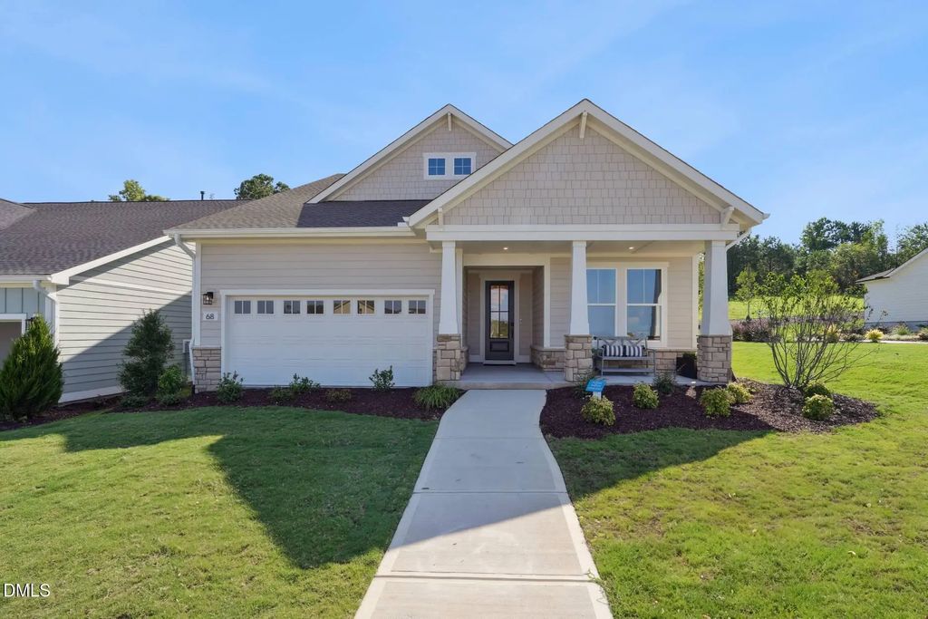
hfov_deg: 96.7
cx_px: 464
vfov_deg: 73.8
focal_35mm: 16
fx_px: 412
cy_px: 310
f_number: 11
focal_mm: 16
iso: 100
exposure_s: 1/125
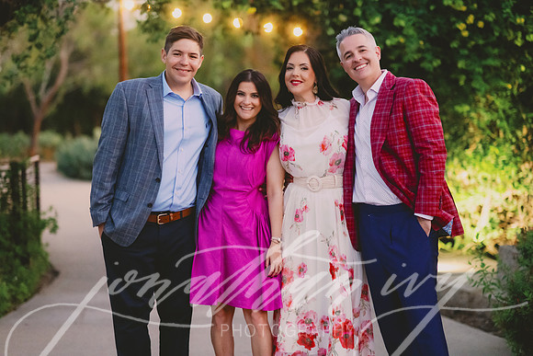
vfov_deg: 16.1
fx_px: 1259
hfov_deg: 23.9
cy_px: 178
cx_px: 266
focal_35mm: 85
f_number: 2
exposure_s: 1/160
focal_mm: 85
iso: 6400
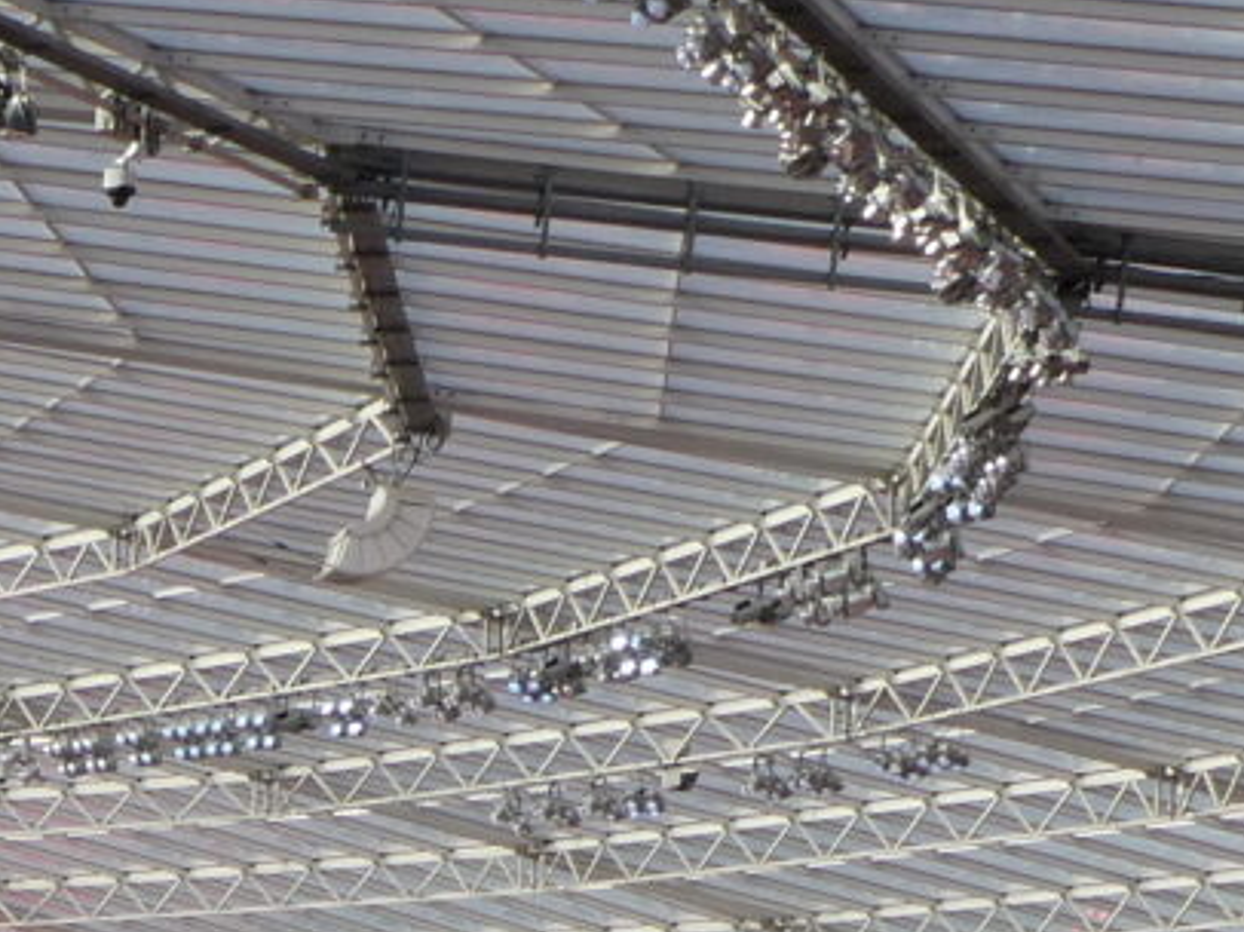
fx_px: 4956
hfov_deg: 13.7
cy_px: 1772
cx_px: -398
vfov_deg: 10.0
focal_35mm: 138
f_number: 3.7
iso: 80
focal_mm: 6.3
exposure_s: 1/500
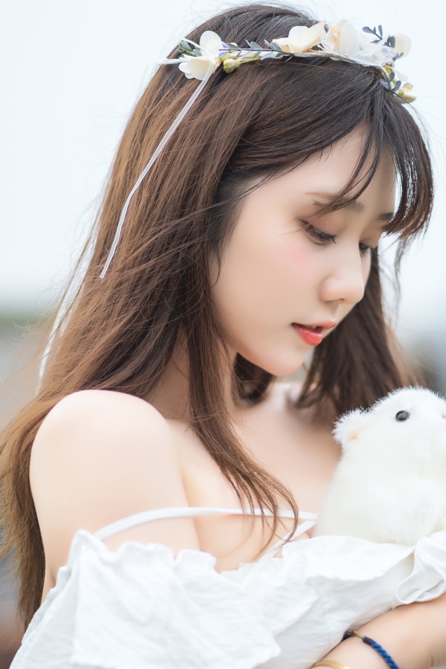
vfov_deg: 16.3
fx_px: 2342
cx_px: 239
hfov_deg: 10.9
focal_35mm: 126
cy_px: 388
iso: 250
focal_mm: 85
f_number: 1.8
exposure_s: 1/1250
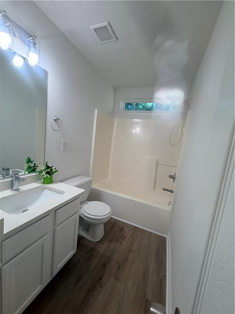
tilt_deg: -7.3
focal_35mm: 14
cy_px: 157
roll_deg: -7.1
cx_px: 118
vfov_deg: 102.1
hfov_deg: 85.7
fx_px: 127
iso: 125
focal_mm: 2.22
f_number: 2.2
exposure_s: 1/120
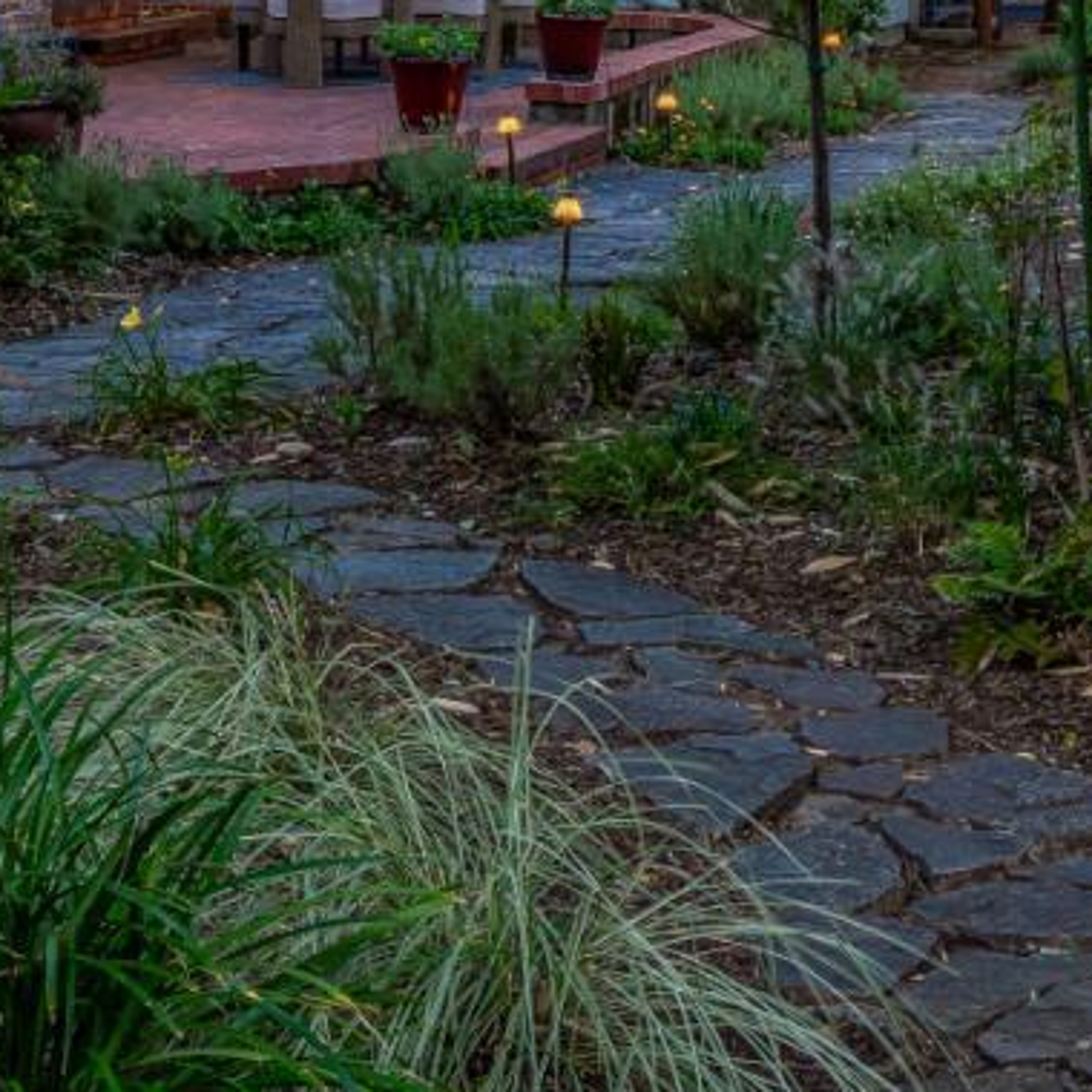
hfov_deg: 16.7
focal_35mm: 104
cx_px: 391
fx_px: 3712
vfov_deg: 16.2
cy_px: -155
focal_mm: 31
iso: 100
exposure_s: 1/1.67
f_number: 11
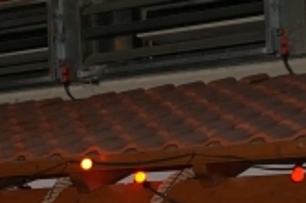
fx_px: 1223
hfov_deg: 11.9
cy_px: 226
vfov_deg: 9.4
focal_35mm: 144
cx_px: -401
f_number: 5.6
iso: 400
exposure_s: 1/60
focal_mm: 16
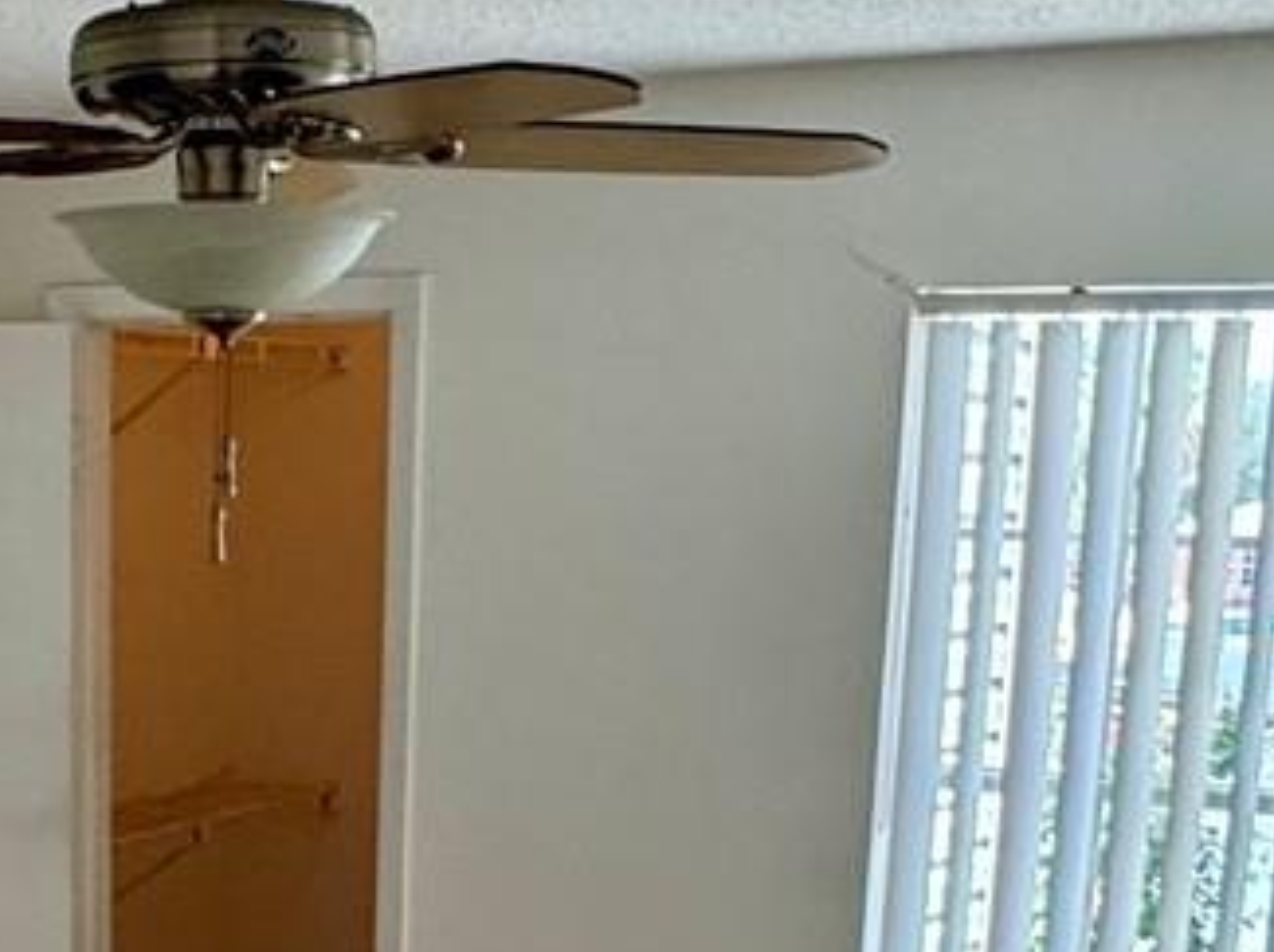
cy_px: 1093
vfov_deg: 20.1
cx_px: 94
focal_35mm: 69
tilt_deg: -13.3
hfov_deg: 27.1
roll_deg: +0.6
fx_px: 2537
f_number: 2.2
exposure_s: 1/120
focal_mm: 2.22
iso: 160
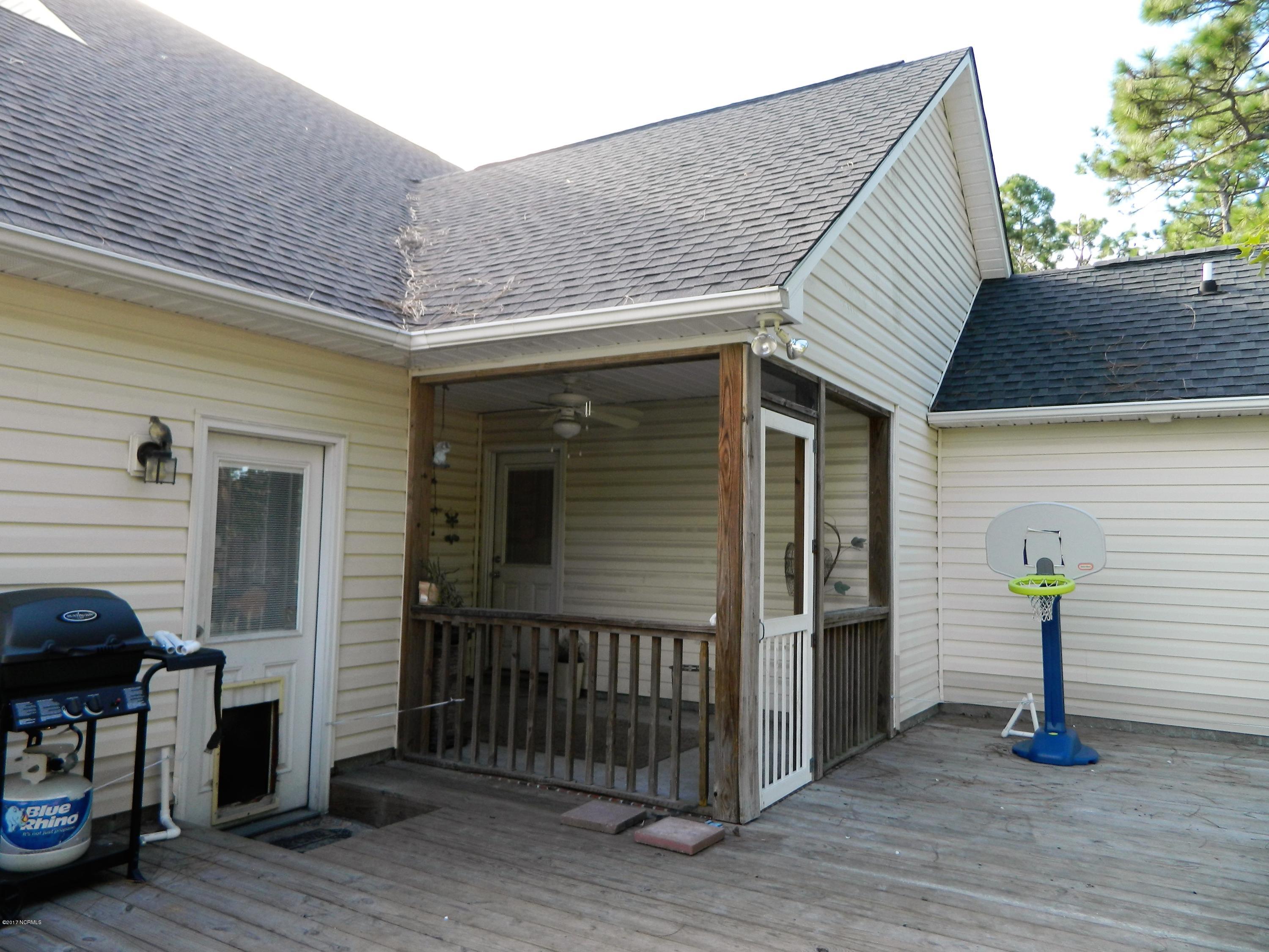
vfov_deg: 54.9
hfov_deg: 69.4
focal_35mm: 25
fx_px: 916
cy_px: 476
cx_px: 634
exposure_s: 1/100
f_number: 3.1
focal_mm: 4.5
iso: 80
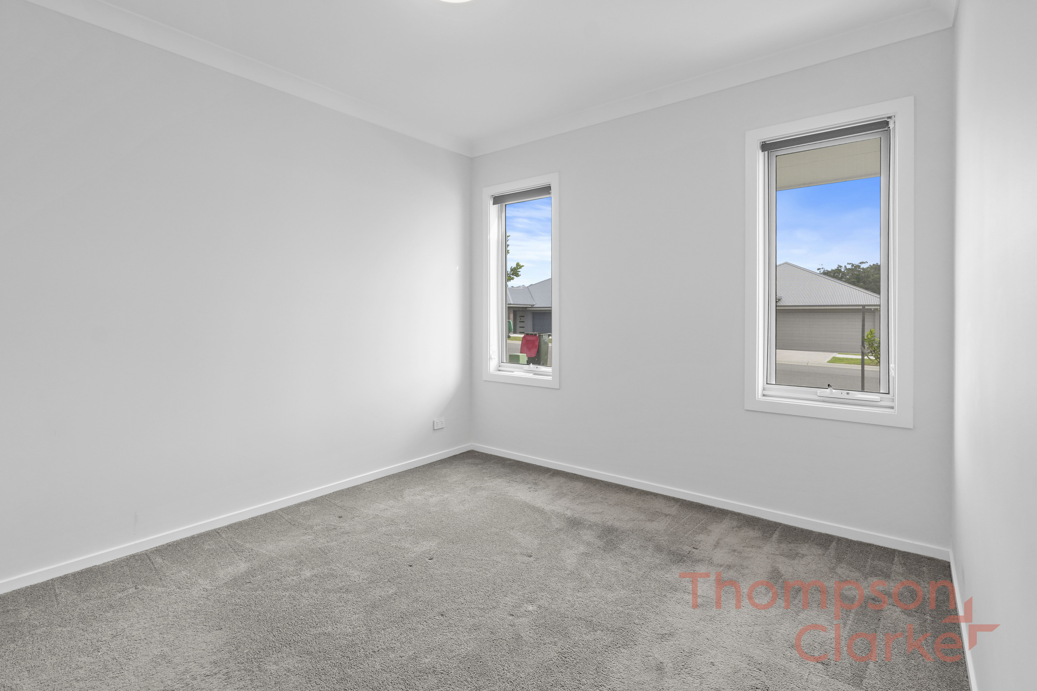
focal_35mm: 16
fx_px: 475
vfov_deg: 72.1
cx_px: 518
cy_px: 346
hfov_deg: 95.0
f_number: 9
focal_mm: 11
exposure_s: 1/30
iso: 1600
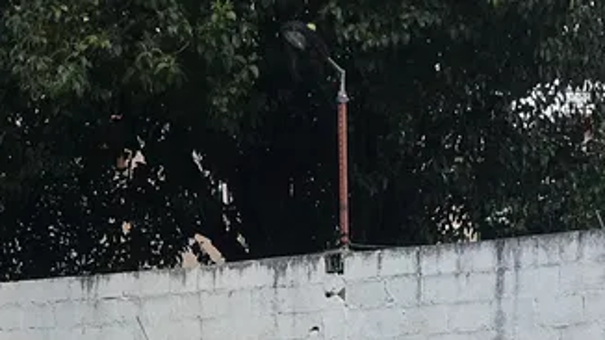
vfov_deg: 8.7
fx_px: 1988
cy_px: 870
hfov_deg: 17.1
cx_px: 109
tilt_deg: -12.4
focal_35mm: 124
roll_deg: +0.9
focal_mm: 4.15
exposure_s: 1/674
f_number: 2.2
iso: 25
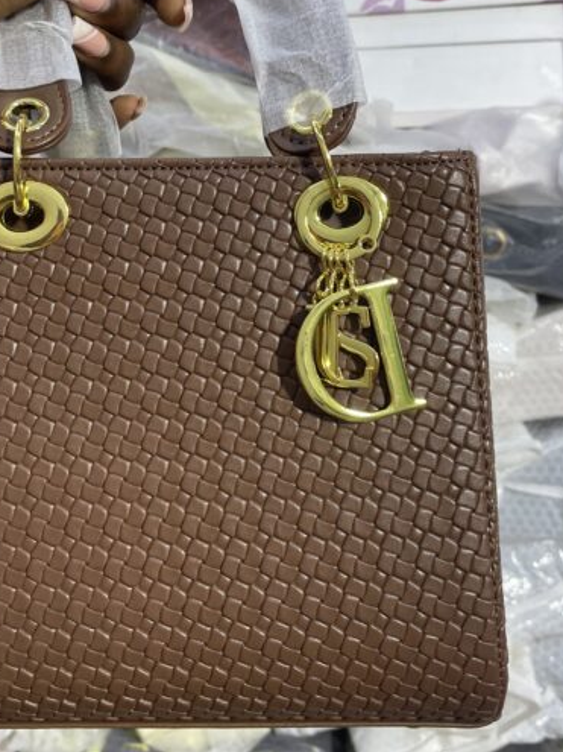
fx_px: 911
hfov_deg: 34.2
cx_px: 214
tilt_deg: -1.7
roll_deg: +2.3
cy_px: 243
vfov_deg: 44.1
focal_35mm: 42
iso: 50
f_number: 1.6
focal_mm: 4.2
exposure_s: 1/100
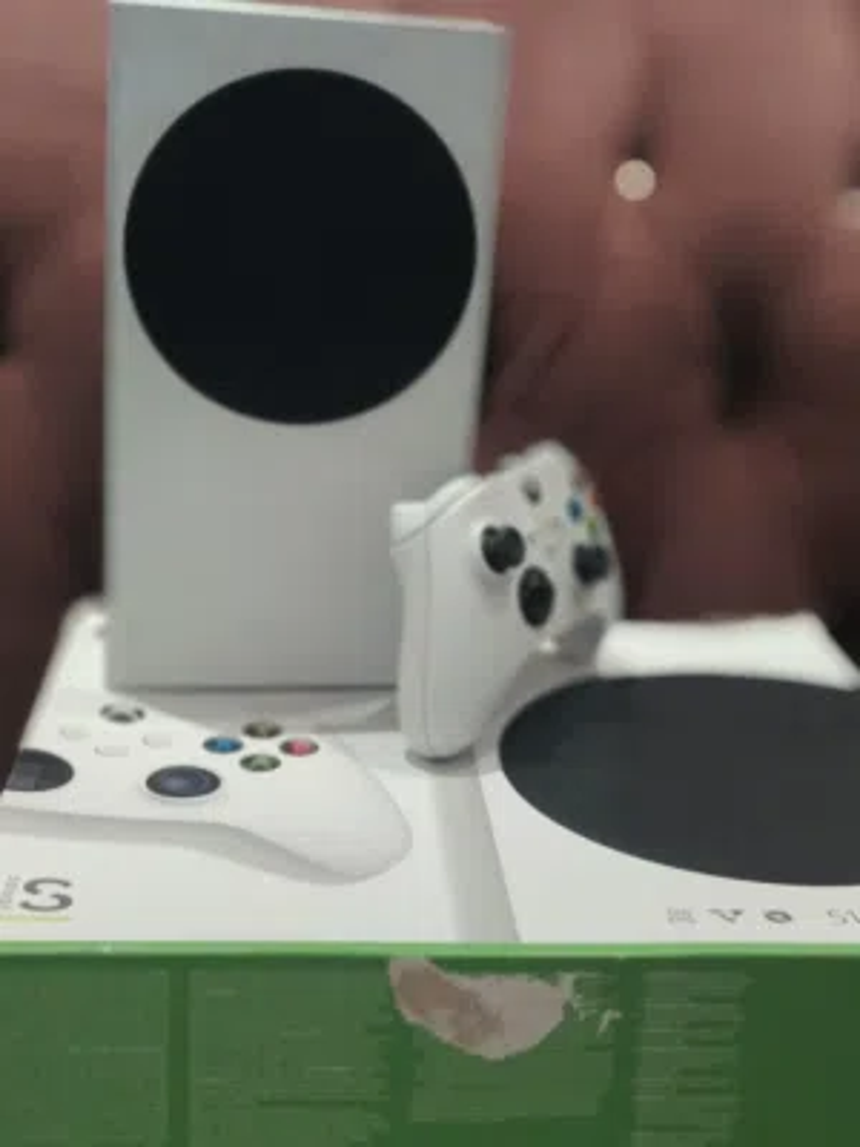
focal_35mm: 48
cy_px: 574
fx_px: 1590
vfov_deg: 39.7
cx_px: 430
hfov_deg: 30.3
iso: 402
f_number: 0.95
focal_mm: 5.25
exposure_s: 1/33.3
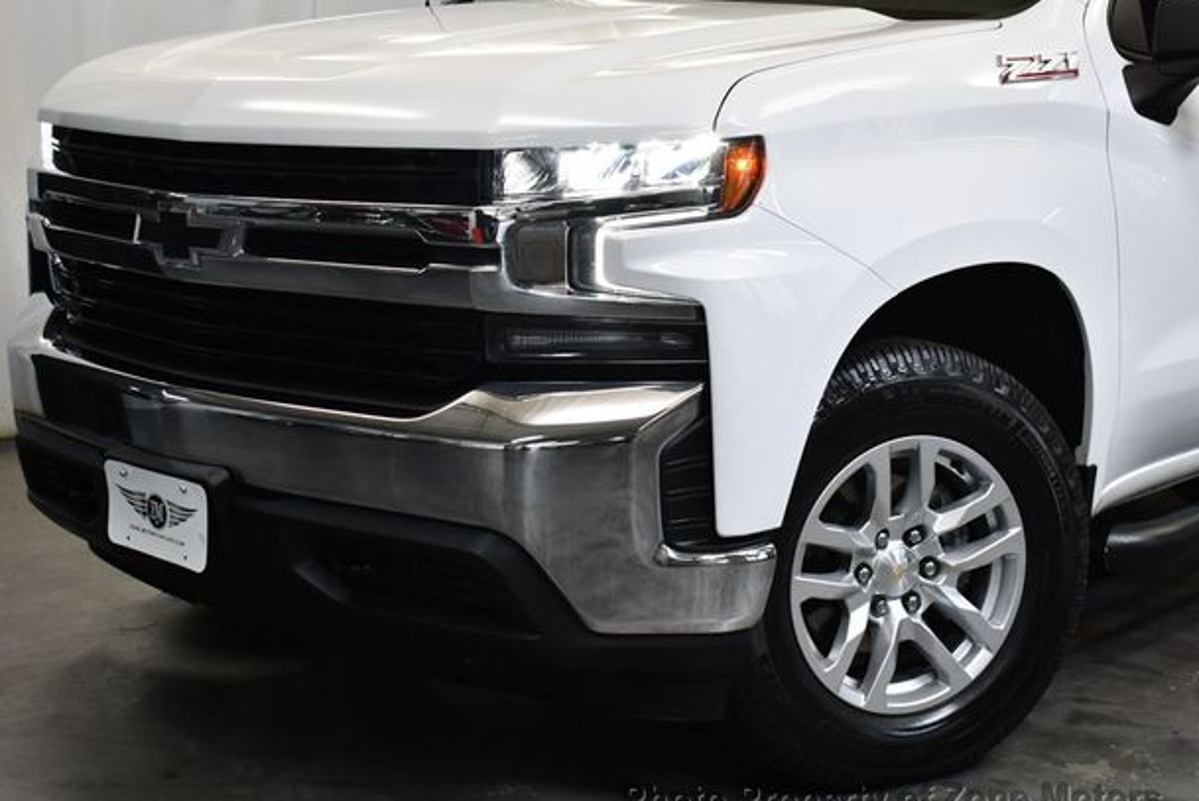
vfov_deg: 22.3
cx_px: 599
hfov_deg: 32.9
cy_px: 415
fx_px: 2033
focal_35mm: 61
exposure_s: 1/160
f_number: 4.2
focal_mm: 29
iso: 800
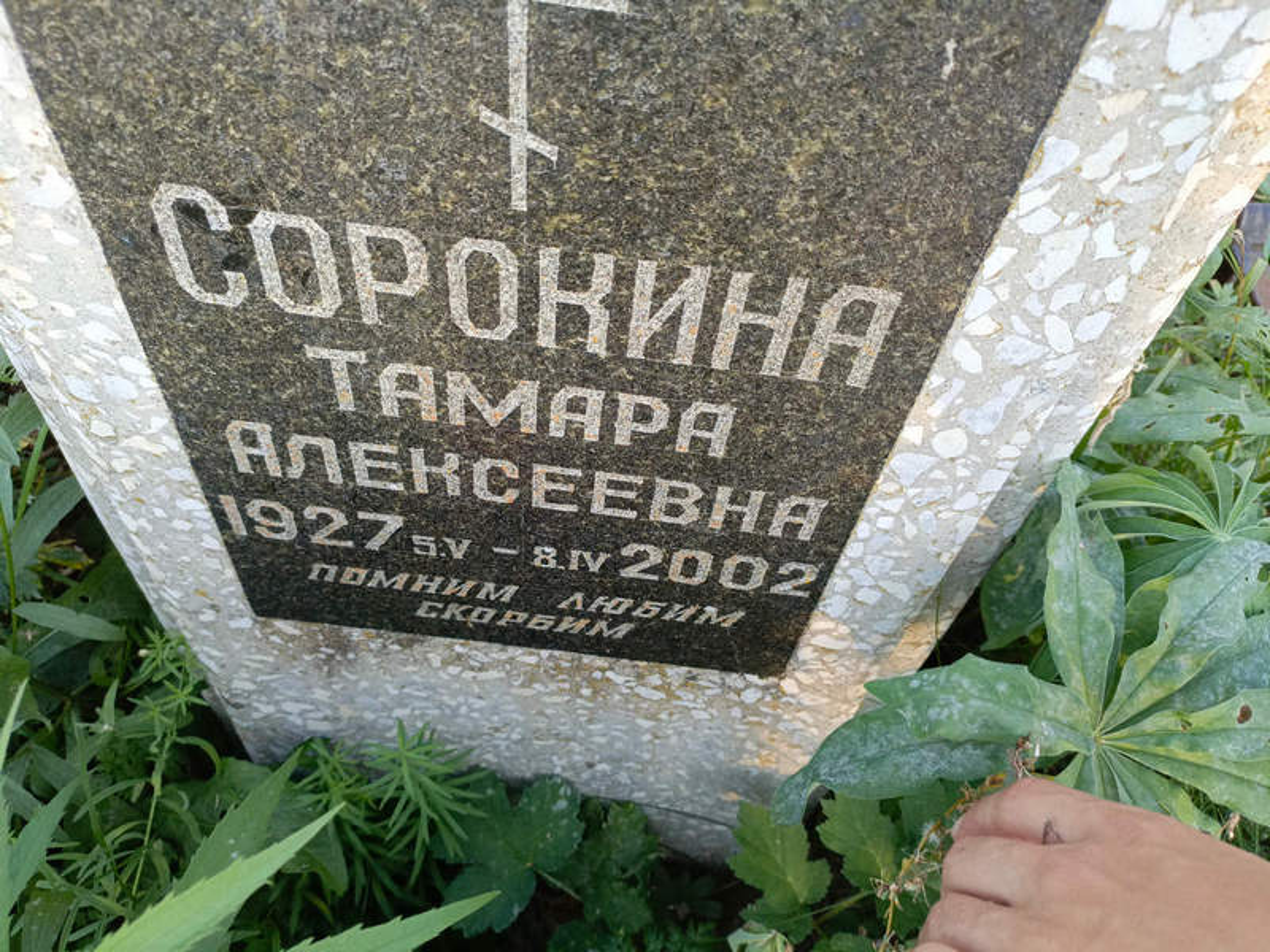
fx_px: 917
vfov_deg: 54.9
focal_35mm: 25
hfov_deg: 69.4
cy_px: 476
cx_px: 635
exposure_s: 1/100
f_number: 1.69
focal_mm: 4.76
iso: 225
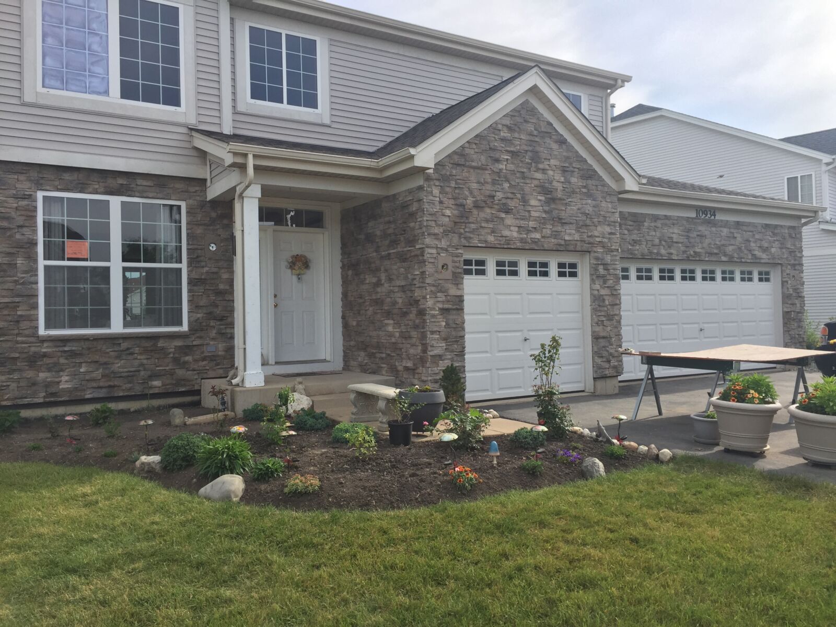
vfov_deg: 48.2
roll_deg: +0.6
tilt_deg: +1.3
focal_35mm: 29
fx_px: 700
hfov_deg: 61.7
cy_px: 314
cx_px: 418
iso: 32
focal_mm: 4.15
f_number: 2.2
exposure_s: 1/1199
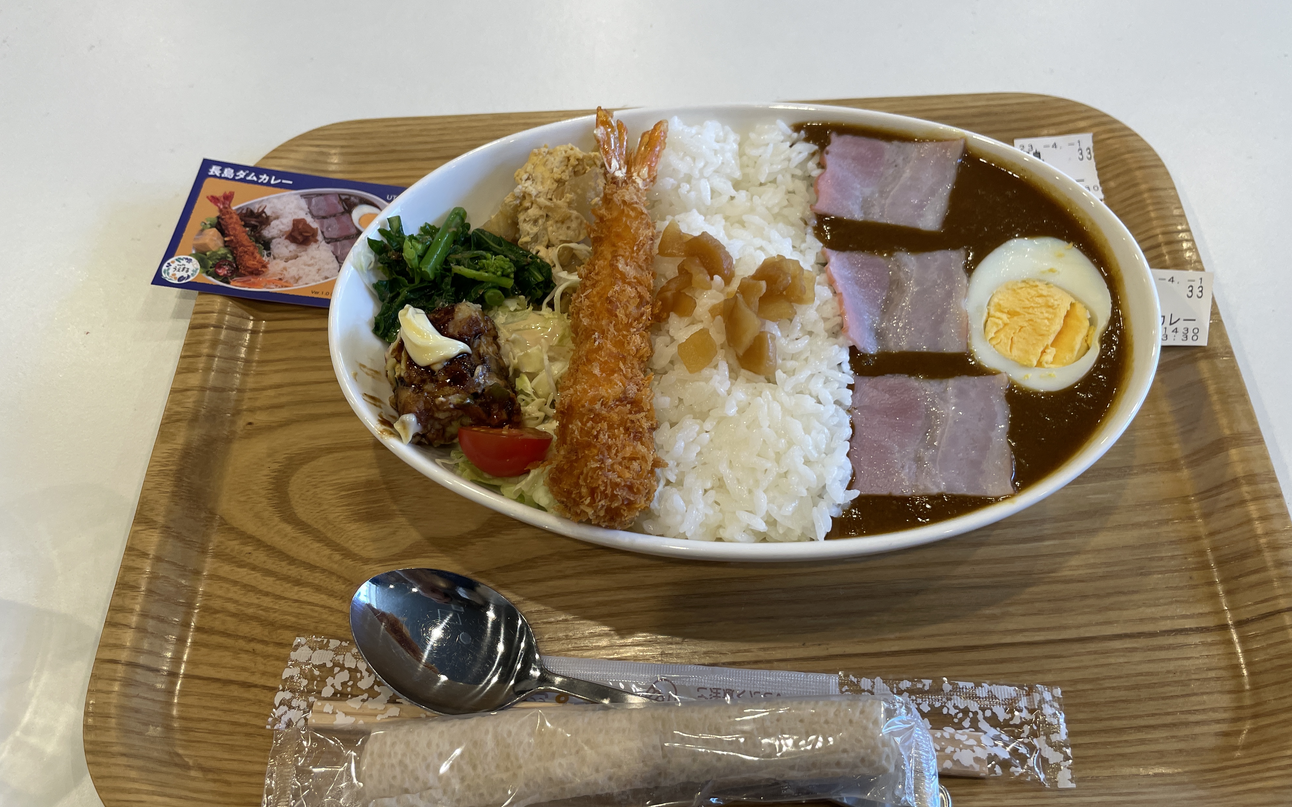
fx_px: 986
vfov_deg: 44.5
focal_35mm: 28
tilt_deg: -59.2
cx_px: 653
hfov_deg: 66.5
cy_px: 392
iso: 80
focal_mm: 4.2
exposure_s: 1/120
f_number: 1.6
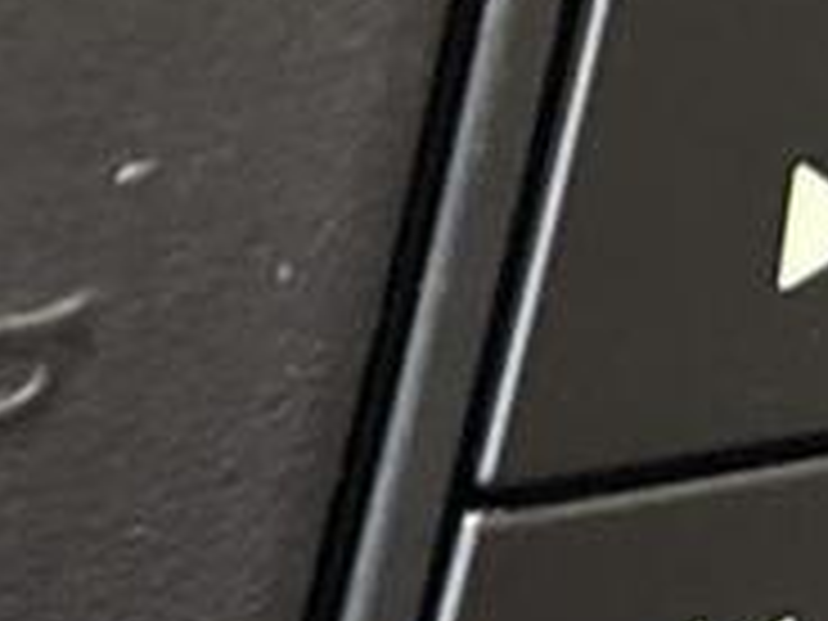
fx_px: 4497
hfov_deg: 10.0
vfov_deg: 7.4
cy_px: -842
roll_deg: -1.8
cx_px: -585
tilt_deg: -39.1
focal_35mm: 188
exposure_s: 1/50
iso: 500
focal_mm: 6.76
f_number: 1.78
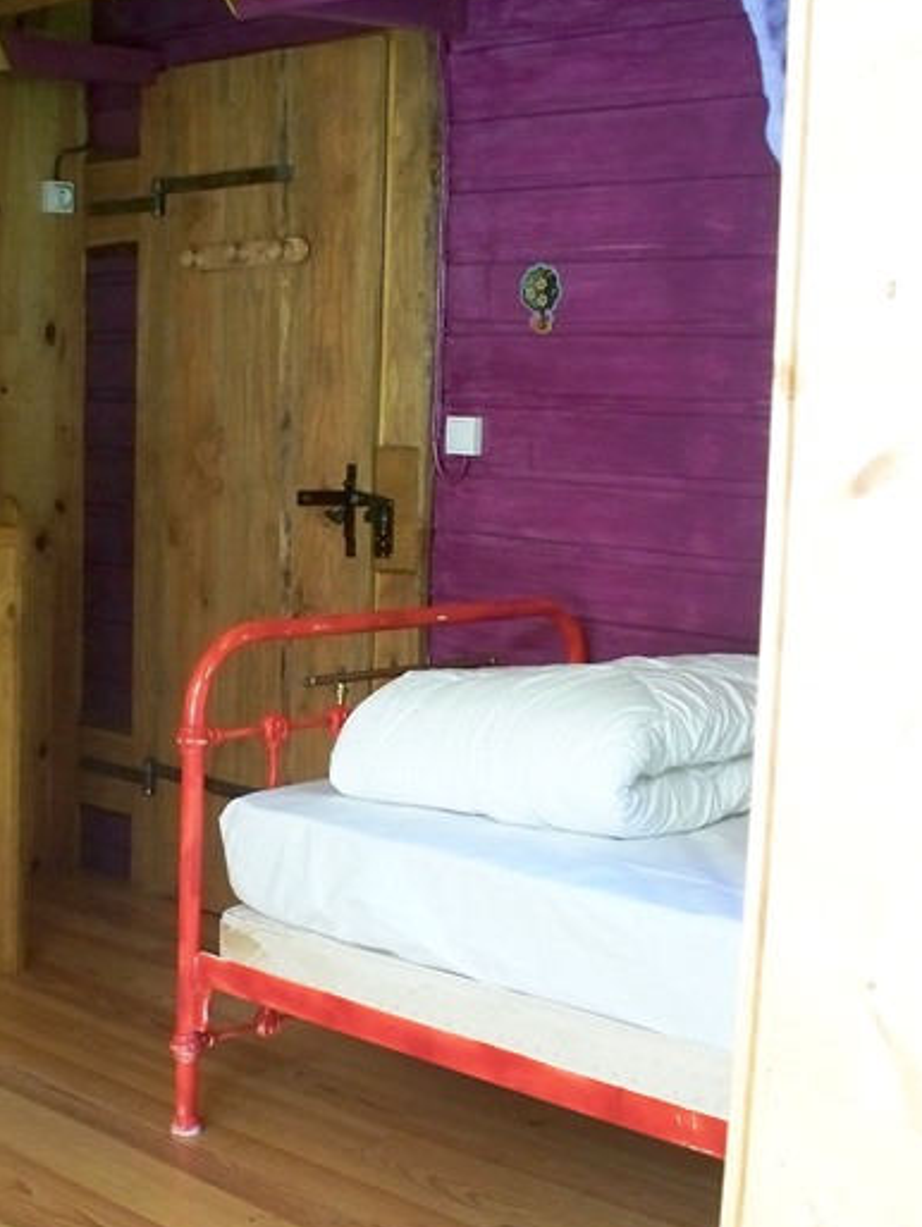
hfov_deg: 25.8
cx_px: 236
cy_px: 690
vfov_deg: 34.3
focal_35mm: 56
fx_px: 1987
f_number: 2.8
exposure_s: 1/15
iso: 400
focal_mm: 7.54
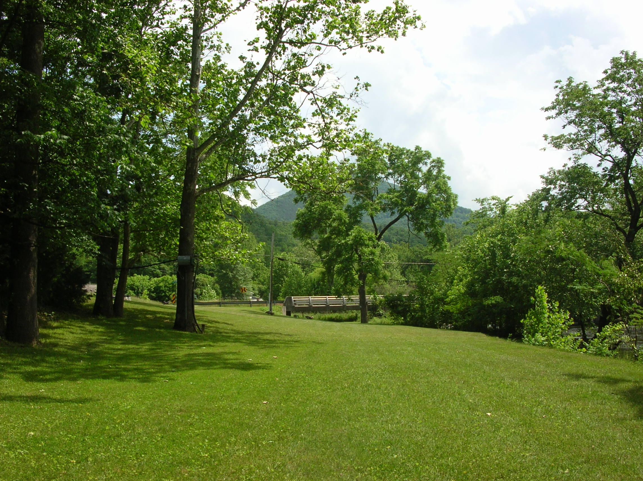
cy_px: 240
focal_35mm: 35
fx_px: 650
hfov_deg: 52.7
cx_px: 322
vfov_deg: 40.6
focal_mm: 5.8
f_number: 5.6
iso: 50
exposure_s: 1/263
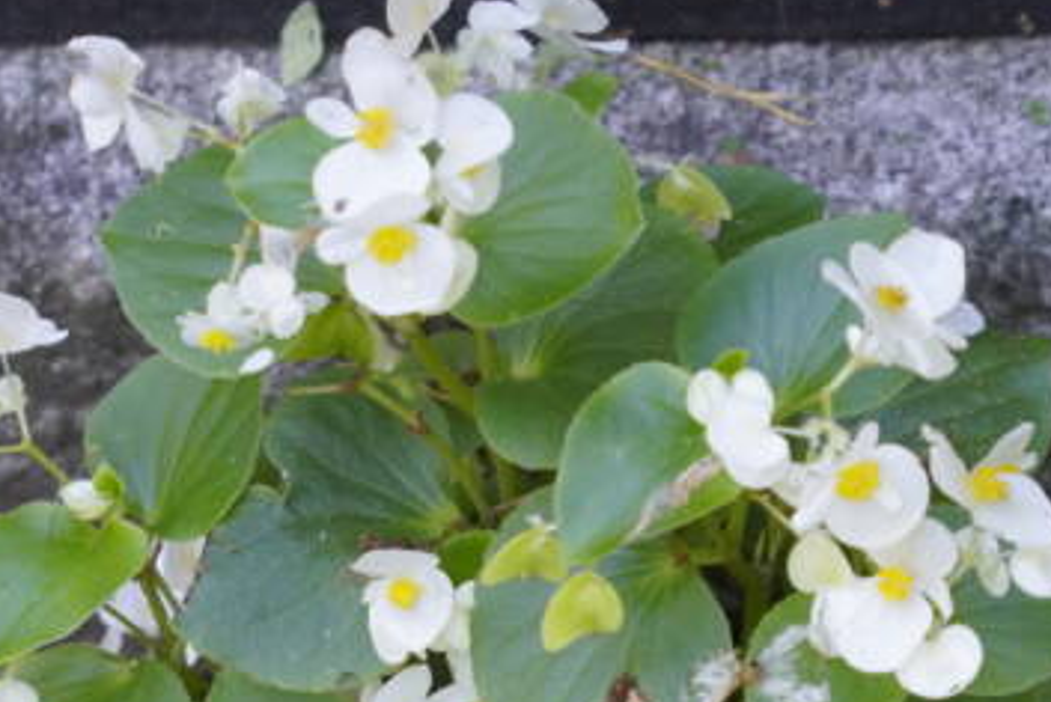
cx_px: 557
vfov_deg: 5.1
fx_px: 7918
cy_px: 672
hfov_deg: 7.6
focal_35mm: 271
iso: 1600
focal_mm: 76
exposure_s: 1/160
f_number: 4
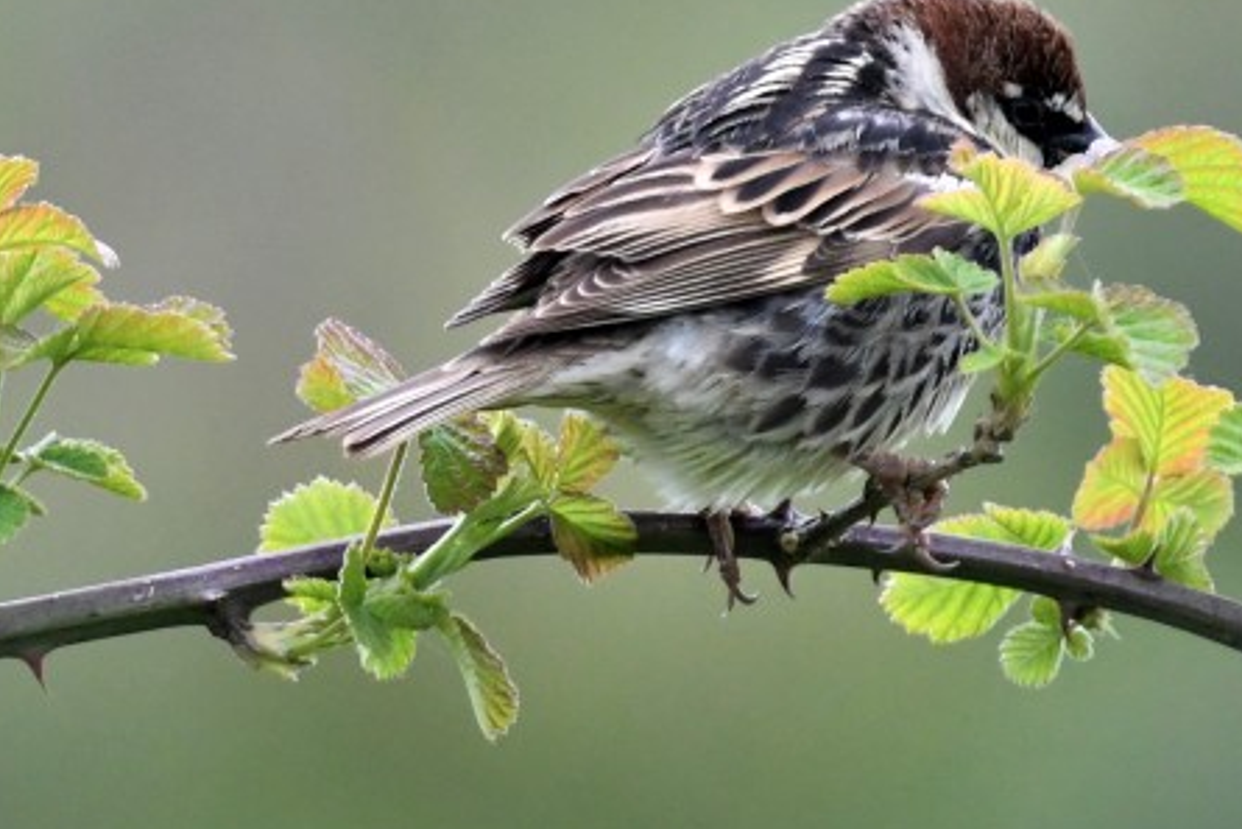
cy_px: 98
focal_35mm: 1486
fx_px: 51281
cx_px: 318
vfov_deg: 0.9
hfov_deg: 1.4
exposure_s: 1/640
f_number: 7.1
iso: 1400
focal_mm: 420
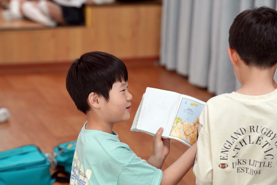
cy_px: 92
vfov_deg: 11.7
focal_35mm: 117
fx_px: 900
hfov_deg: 17.5
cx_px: 138
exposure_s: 1/160
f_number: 4
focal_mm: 117
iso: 1000
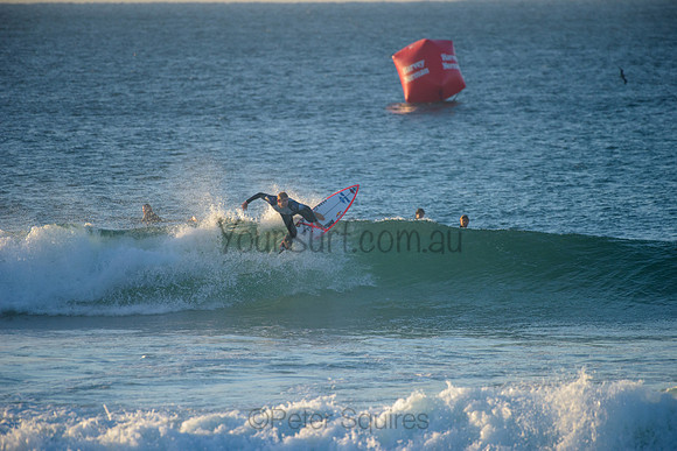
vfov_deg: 2.8
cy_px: 226
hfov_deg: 4.1
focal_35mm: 500
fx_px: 9405
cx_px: 338
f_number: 5.6
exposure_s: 1/2000
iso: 640
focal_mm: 500
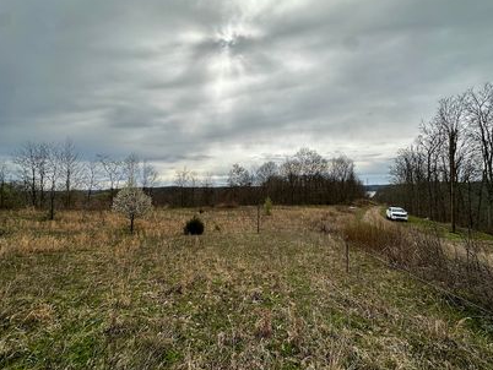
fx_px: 214
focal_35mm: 15
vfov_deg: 81.8
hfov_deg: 98.0
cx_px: 261
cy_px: 183
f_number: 2.2
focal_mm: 2.22
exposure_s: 1/1531
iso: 40
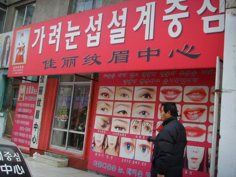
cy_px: 88
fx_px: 266
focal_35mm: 39
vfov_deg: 36.8
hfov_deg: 47.9
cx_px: 118
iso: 63
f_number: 3.5
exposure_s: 1/90
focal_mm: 6.6
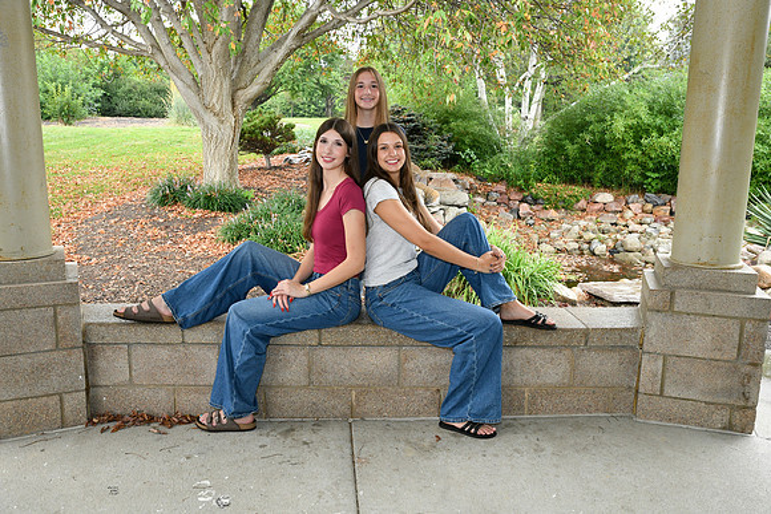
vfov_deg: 42.3
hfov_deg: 60.3
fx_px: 664
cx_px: 386
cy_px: 257
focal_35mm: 31
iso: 1600
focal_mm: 31
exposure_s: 1/60
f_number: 8
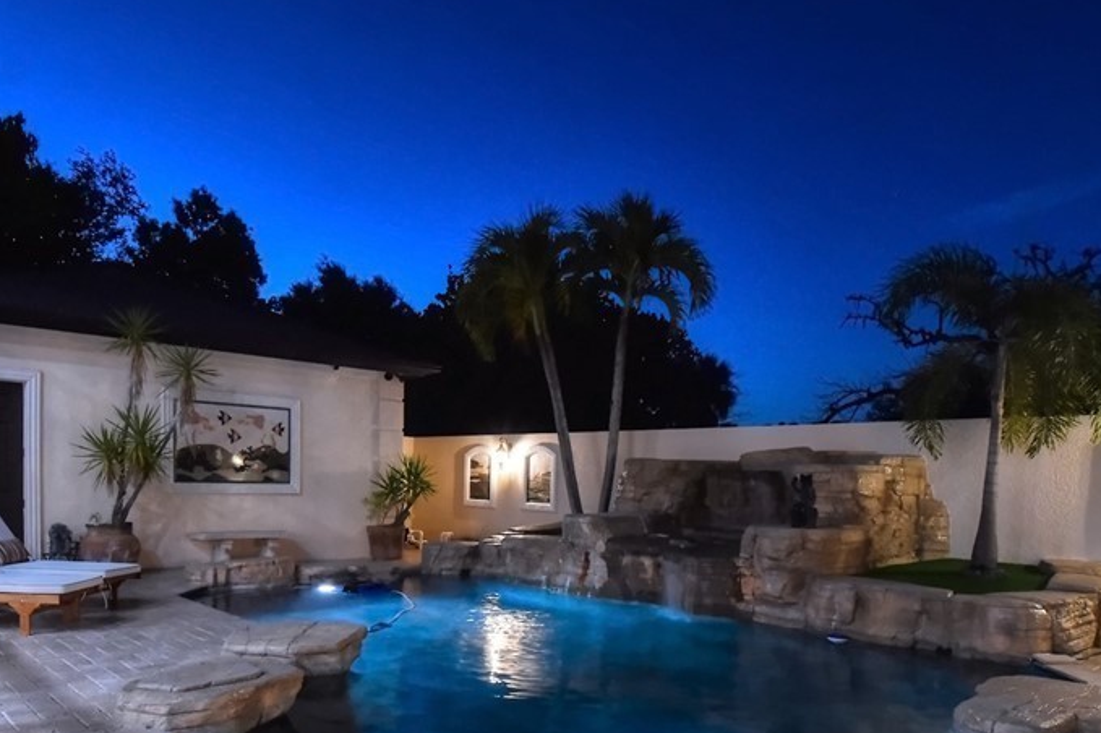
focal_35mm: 24
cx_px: 491
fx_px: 734
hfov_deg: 73.5
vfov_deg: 51.1
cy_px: 539
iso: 800
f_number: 7.1
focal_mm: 10
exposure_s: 1/5
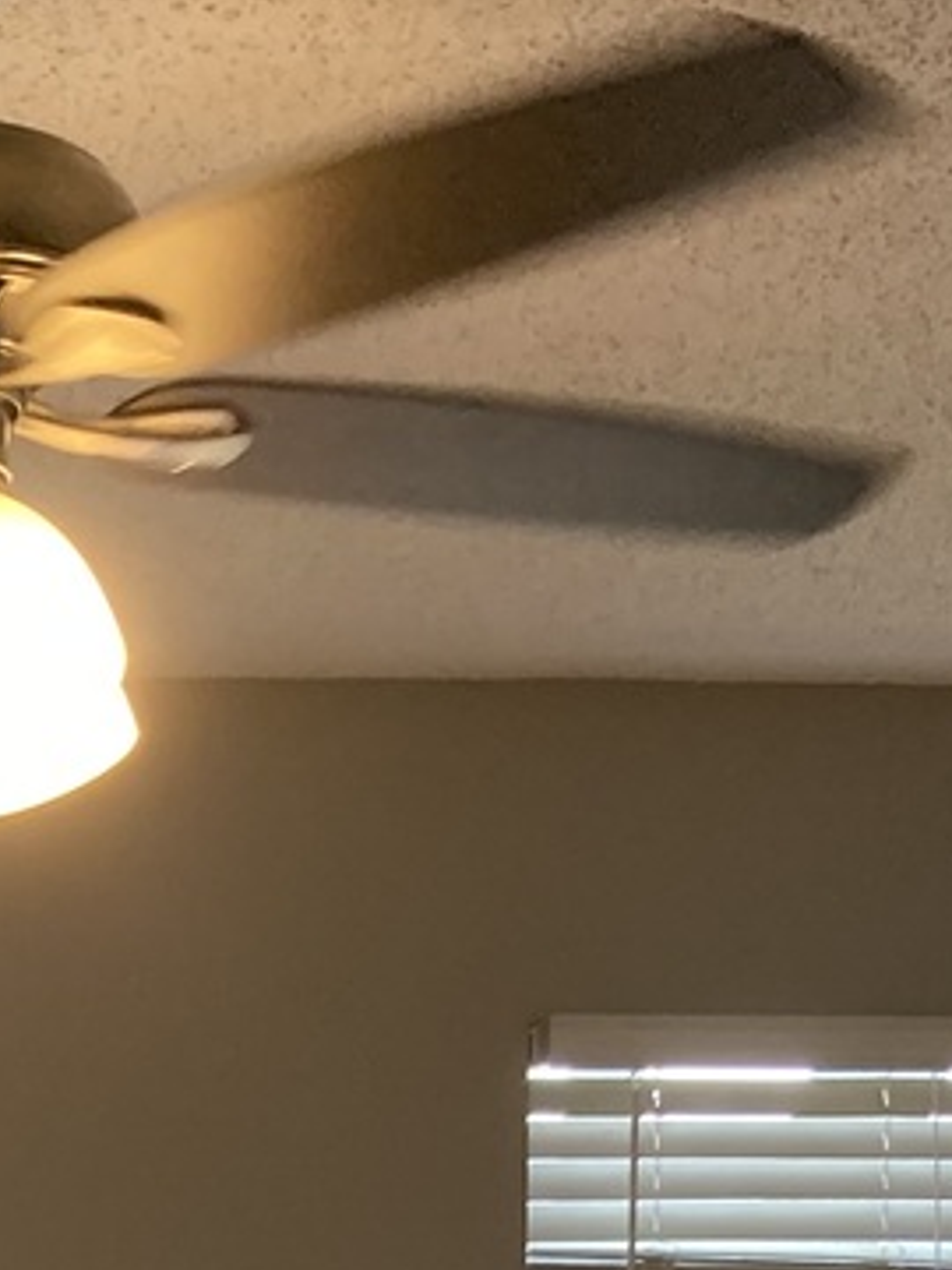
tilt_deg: -6.4
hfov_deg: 12.7
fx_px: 4107
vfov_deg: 15.7
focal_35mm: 112
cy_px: 2081
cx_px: -367
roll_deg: +1.1
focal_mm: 3.99
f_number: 1.8
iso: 50
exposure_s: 1/60
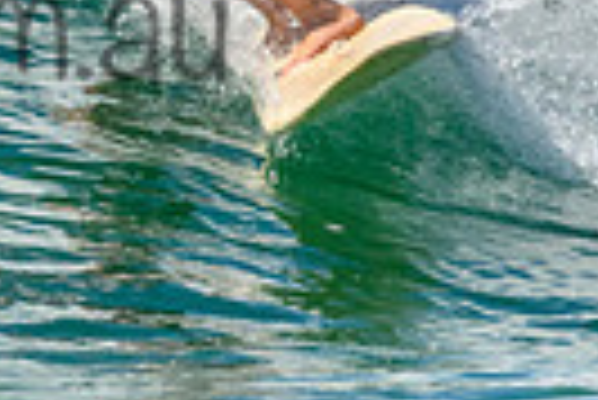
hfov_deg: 0.4
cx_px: -122
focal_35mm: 4795
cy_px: -297
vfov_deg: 0.3
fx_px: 79736
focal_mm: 800
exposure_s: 1/2000
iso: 1100
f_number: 11
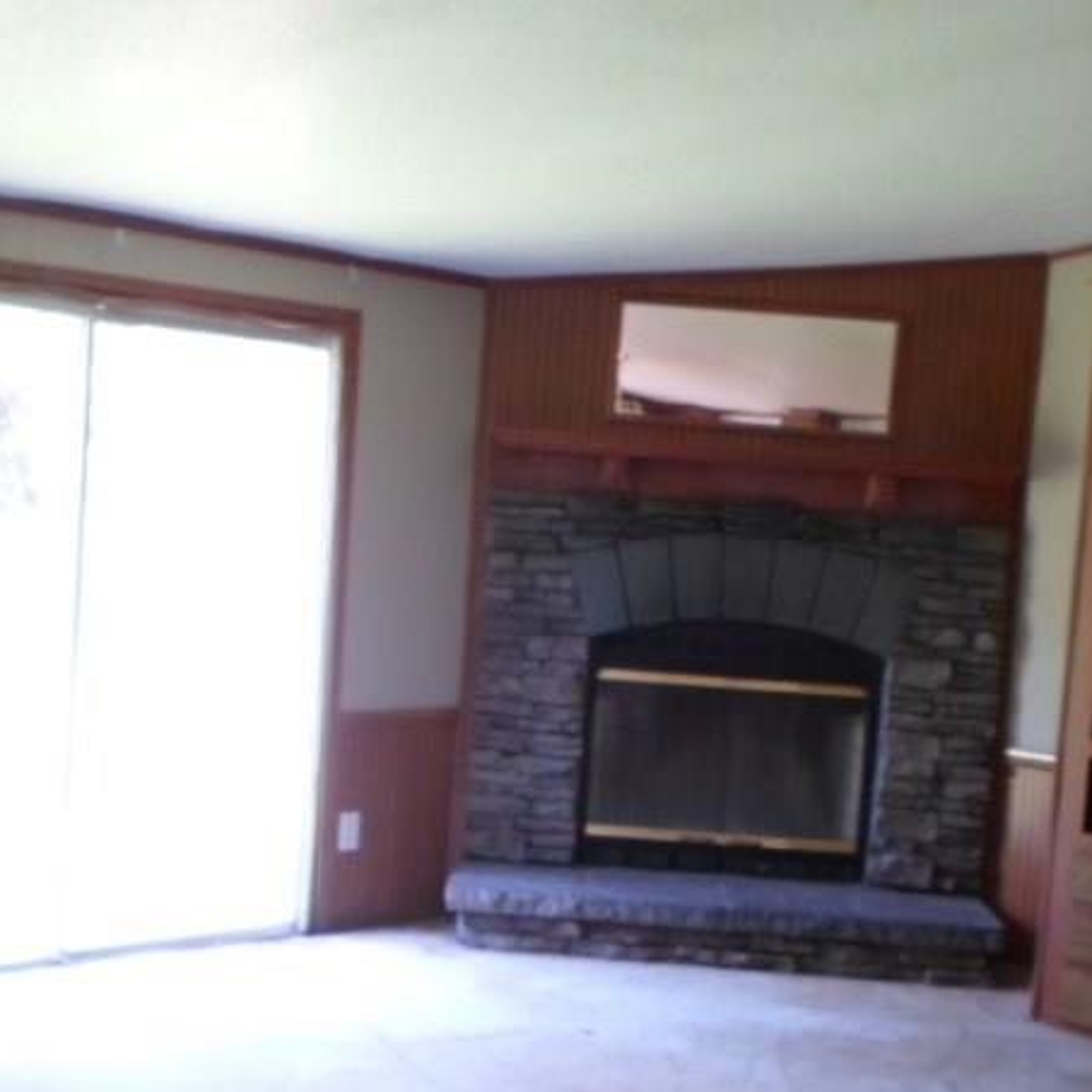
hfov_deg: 34.0
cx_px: 571
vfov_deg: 33.9
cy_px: 675
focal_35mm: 50
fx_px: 1785
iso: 160
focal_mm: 4.5
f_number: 2.5
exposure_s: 1/30
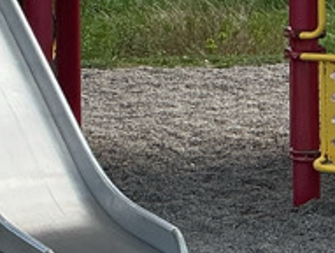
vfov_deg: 7.5
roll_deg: +1.2
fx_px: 1881
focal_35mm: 194
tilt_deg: -2.2
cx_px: 444
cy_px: -155
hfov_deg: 10.0
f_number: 1.8
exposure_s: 1/1848
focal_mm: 3
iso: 25
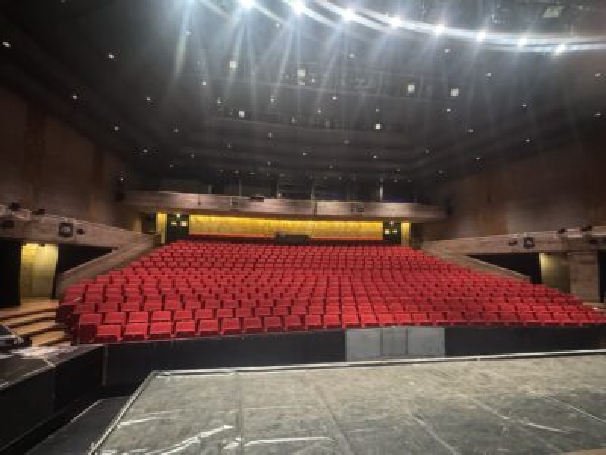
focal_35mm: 14
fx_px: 245
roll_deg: -0.7
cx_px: 303
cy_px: 228
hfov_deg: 102.1
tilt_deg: +5.3
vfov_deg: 85.7
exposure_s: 1/33
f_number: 2.2
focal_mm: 2.22
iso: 1250
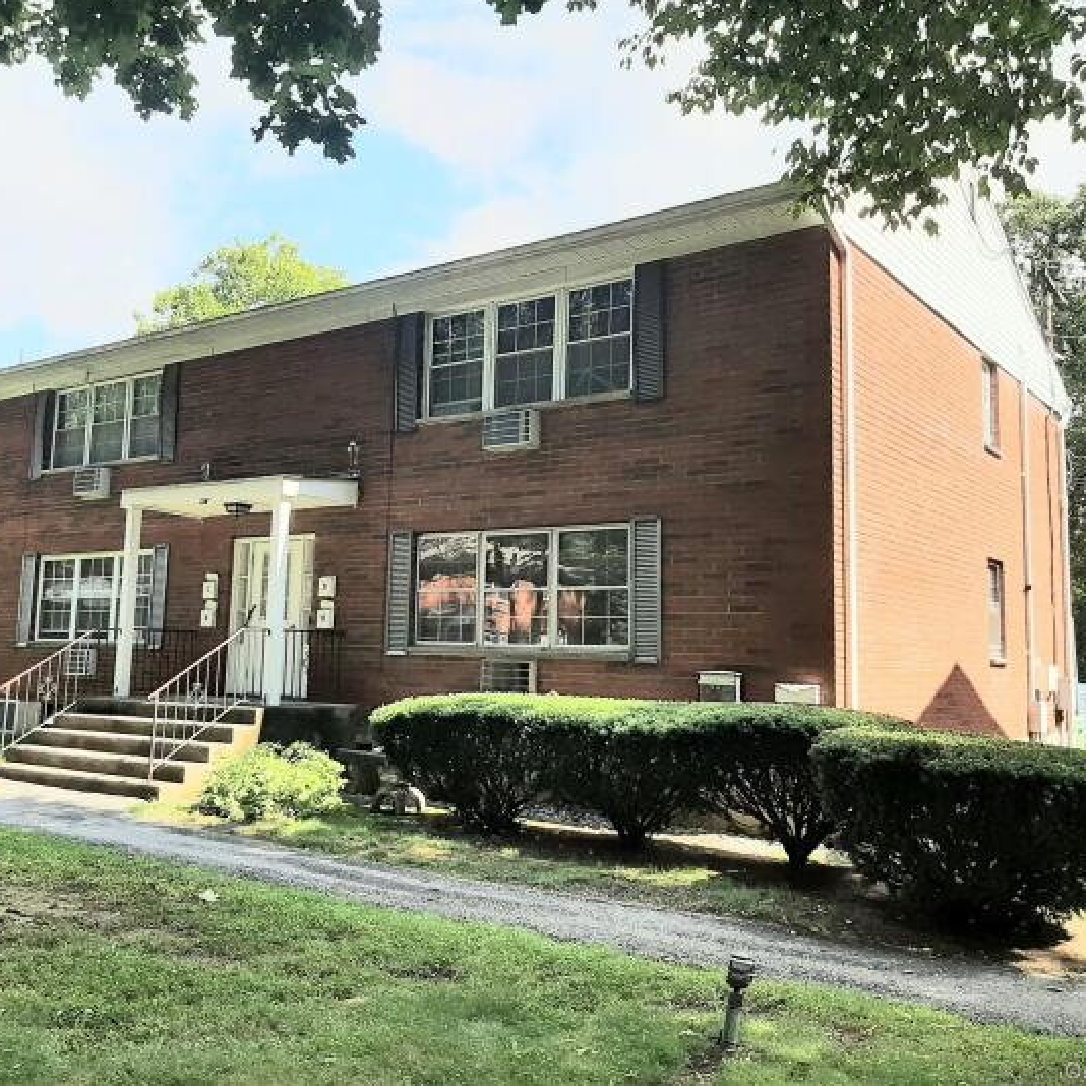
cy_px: 539
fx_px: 1100
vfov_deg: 52.5
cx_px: 478
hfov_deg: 52.4
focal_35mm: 31
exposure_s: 1/1250
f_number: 1.7
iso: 40
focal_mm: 3.93
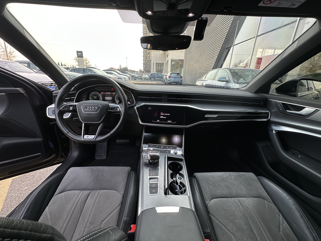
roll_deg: -1.6
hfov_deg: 102.1
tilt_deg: -18.9
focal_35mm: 14
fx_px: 130
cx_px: 160
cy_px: 120
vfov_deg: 85.7
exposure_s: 1/99
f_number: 2.2
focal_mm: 2.22
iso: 40
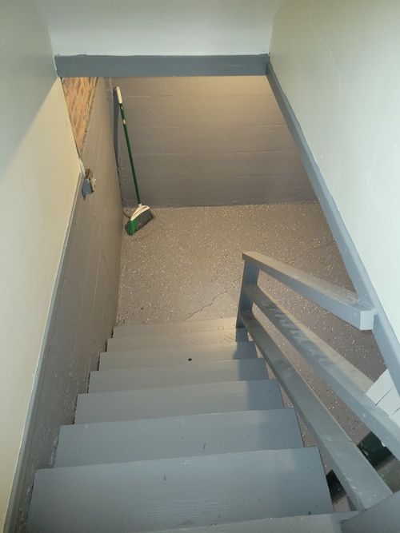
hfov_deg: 53.0
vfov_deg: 67.3
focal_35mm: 26
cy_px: 266
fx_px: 401
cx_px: 200
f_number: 1.8
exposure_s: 1/9.99
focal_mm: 5.4
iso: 160
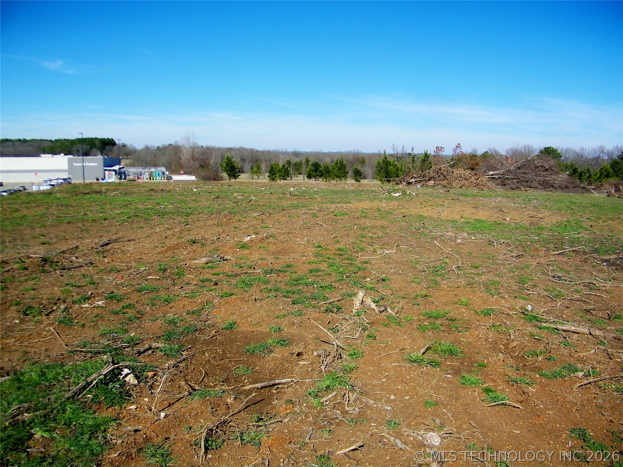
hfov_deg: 63.4
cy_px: 234
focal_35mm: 28
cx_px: 312
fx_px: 504
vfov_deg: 49.7
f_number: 7
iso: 80
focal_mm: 5
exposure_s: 1/320
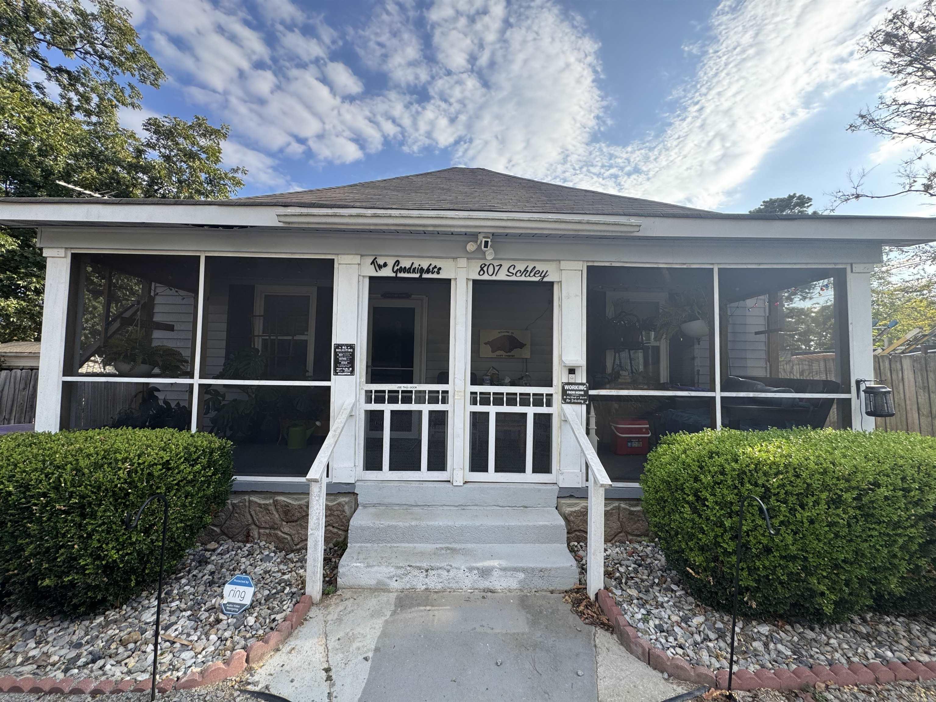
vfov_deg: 85.7
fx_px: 379
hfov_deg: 102.1
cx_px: 468
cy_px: 351
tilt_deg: +2.4
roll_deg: -1.4
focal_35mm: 14
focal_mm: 2.22
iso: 40
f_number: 2.2
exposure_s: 1/397
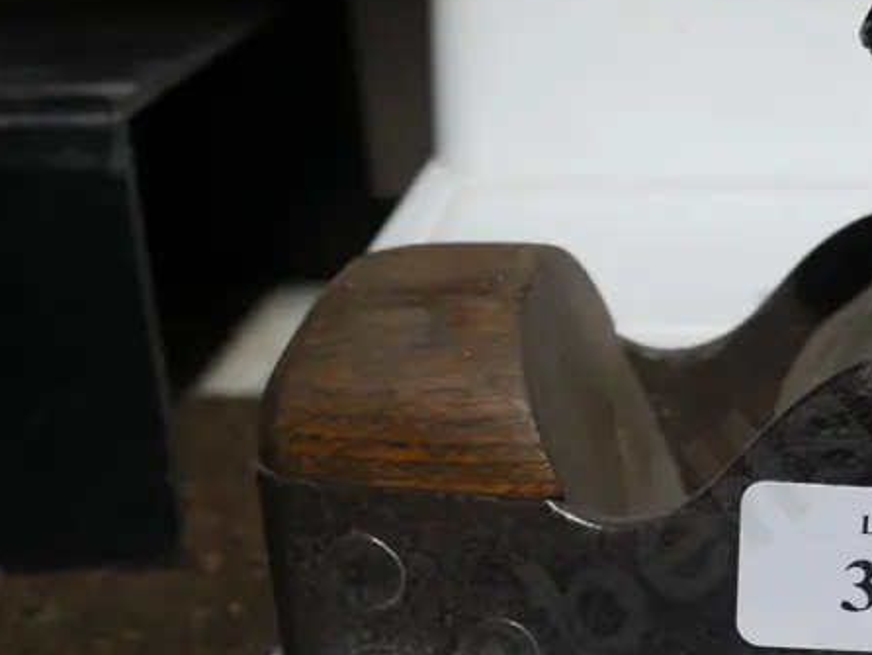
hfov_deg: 23.3
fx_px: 1966
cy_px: 316
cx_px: 993
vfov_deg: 18.9
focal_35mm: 78
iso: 320
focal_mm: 17
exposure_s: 1/60
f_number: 4
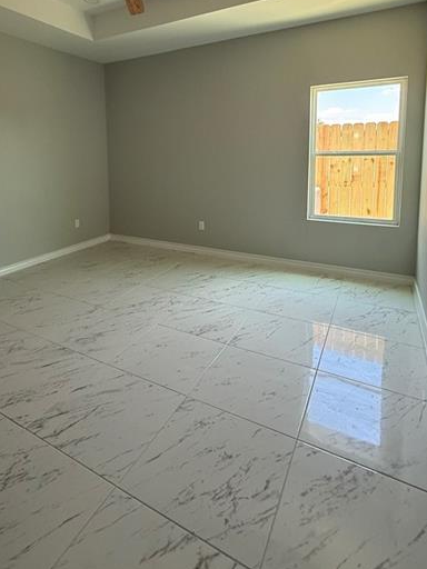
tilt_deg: -4.9
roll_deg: +0.4
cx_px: 177
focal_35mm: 21
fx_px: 345
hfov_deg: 63.0
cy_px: 190
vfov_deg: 76.5
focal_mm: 2.22
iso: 200
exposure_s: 1/99
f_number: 2.2
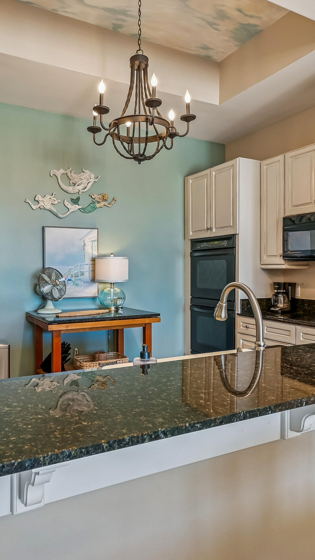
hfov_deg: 47.4
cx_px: 124
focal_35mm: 24
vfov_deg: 76.3
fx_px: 356
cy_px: 279
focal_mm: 10
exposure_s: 1/6
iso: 100
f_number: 8
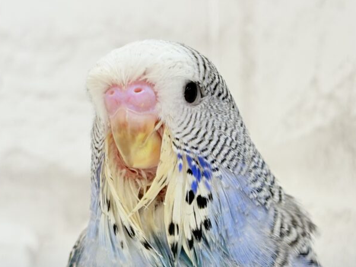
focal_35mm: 104
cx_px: 177
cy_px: 217
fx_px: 1070
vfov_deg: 14.1
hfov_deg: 18.9
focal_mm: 5.96
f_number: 1.6
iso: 50
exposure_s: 1/50
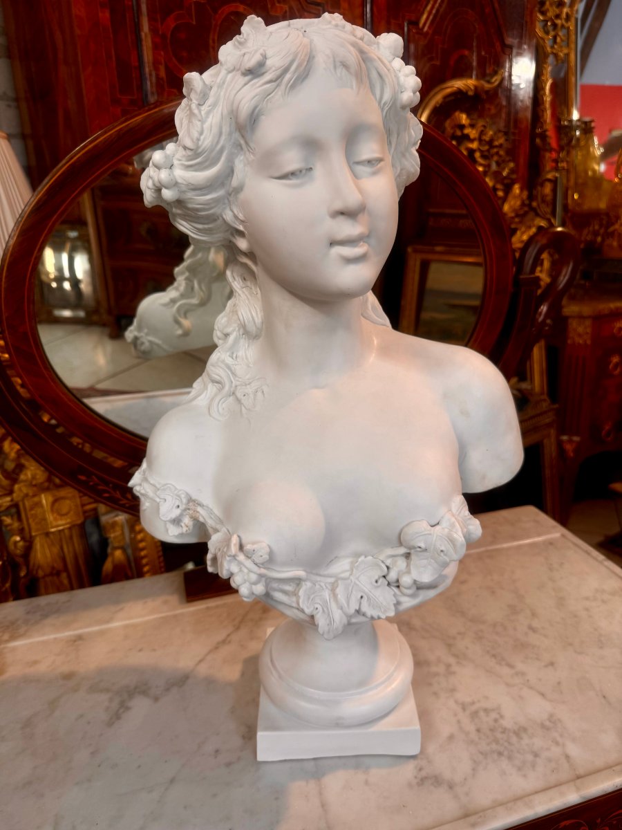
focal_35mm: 24
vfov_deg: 71.6
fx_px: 575
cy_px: 415
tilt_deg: -17.1
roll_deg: +2.8
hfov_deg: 56.8
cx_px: 311
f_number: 1.78
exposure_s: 1/100
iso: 64
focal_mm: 6.76
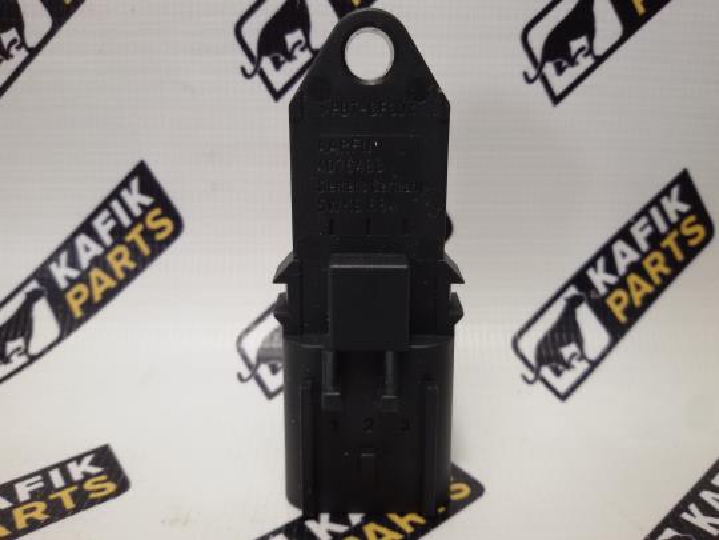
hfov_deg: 58.4
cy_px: 270
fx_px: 644
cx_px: 360
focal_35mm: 31
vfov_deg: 45.4
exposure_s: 1/33
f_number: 2.4
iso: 40
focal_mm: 2.93
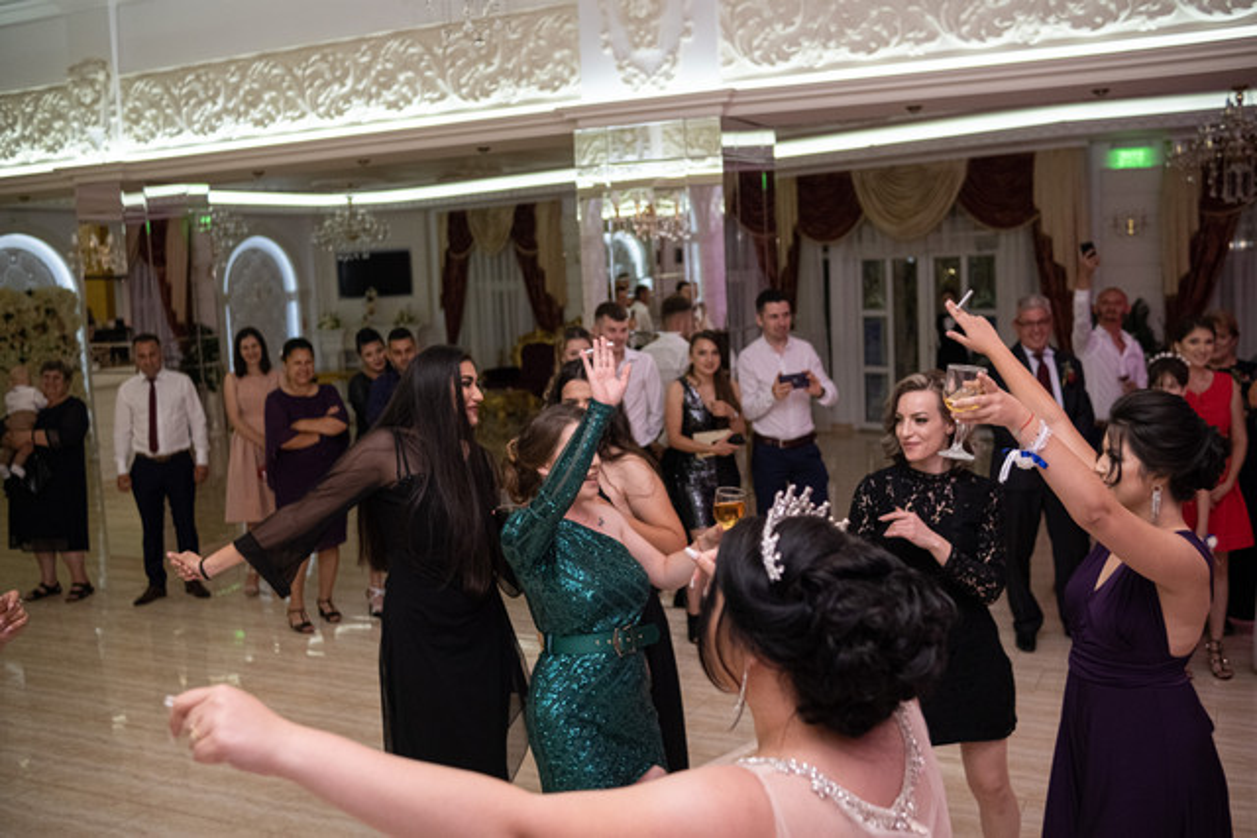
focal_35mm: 35
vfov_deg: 37.9
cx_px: 628
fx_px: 1222
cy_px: 419
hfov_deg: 54.4
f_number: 2.2
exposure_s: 1/125
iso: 1600
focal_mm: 23
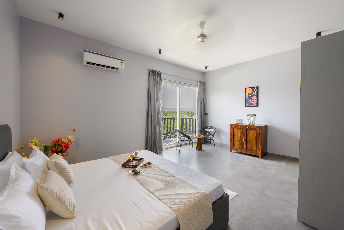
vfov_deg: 81.2
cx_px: 172
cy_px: 115
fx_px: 134
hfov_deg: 104.3
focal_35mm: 14
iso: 100
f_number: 10
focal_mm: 14
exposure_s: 1/200
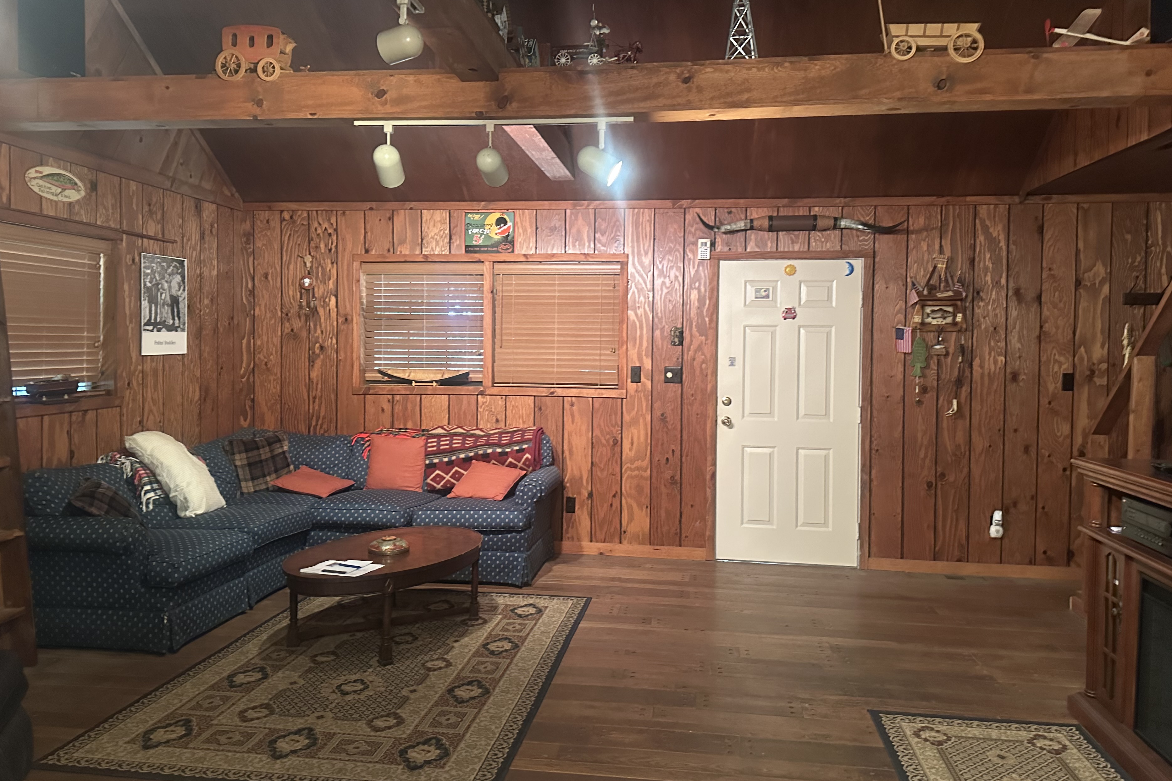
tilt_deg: +0.5
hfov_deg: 67.4
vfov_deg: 47.9
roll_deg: -0.1
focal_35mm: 27
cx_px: 573
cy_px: 368
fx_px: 879
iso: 800
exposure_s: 1/40
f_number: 1.78
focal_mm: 6.86
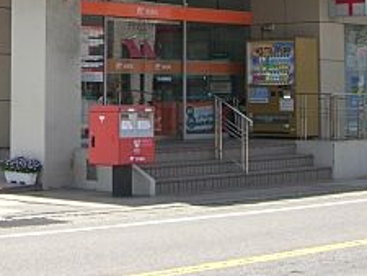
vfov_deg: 13.3
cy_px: -62
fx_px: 1146
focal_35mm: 108
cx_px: 44
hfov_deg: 17.9
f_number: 2.8
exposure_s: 1/640
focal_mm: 7.9
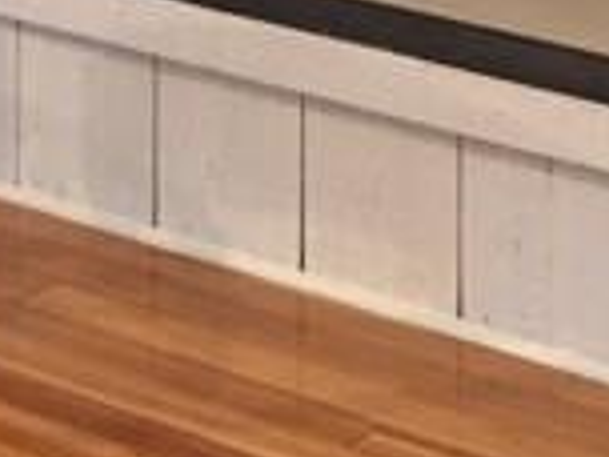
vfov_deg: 7.0
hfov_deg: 9.9
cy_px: -750
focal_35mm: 195
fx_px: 3431
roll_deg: -0.7
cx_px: -248
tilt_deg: -3.5
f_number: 2.2
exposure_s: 1/10
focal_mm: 4.15
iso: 125
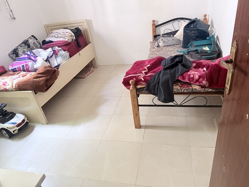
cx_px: 124
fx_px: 173
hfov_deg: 71.6
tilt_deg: -29.0
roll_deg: +9.0
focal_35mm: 24
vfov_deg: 56.8
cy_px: 94
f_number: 1.78
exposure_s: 1/44
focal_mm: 6.76
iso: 800
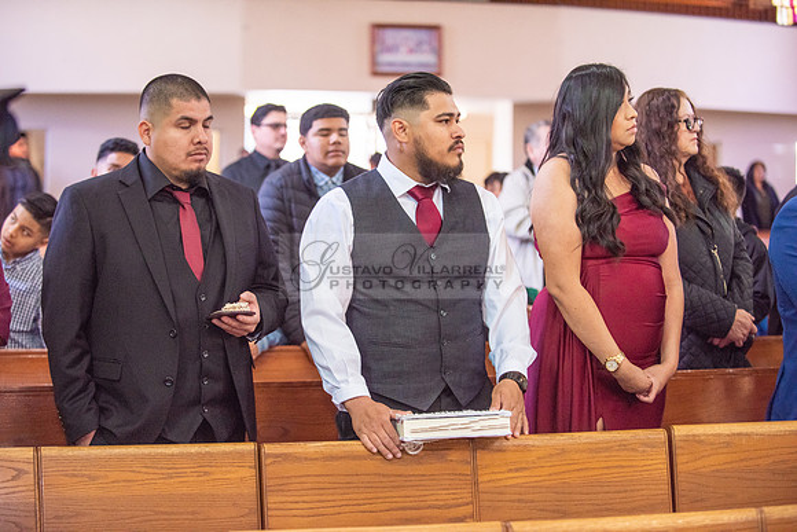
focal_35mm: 70
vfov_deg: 19.5
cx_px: 398
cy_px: 266
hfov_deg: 28.8
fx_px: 1550
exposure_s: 1/250
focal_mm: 70
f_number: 2.8
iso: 2000
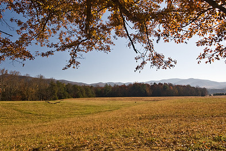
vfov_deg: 56.6
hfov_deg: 78.4
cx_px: 107
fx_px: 138
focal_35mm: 22
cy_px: 54
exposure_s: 1/160
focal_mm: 10
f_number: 8
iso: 200
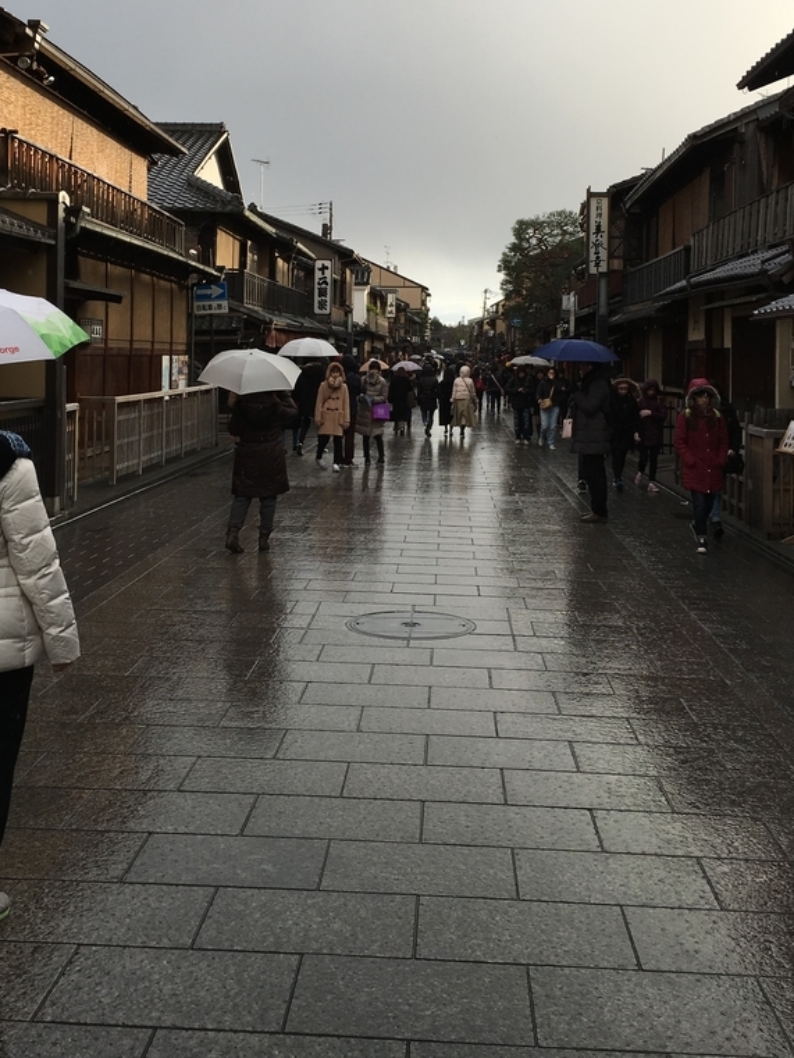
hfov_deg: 36.8
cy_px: 360
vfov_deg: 47.2
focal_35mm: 39
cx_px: 389
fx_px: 1192
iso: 25
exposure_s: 1/894
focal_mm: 4.15
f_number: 2.2
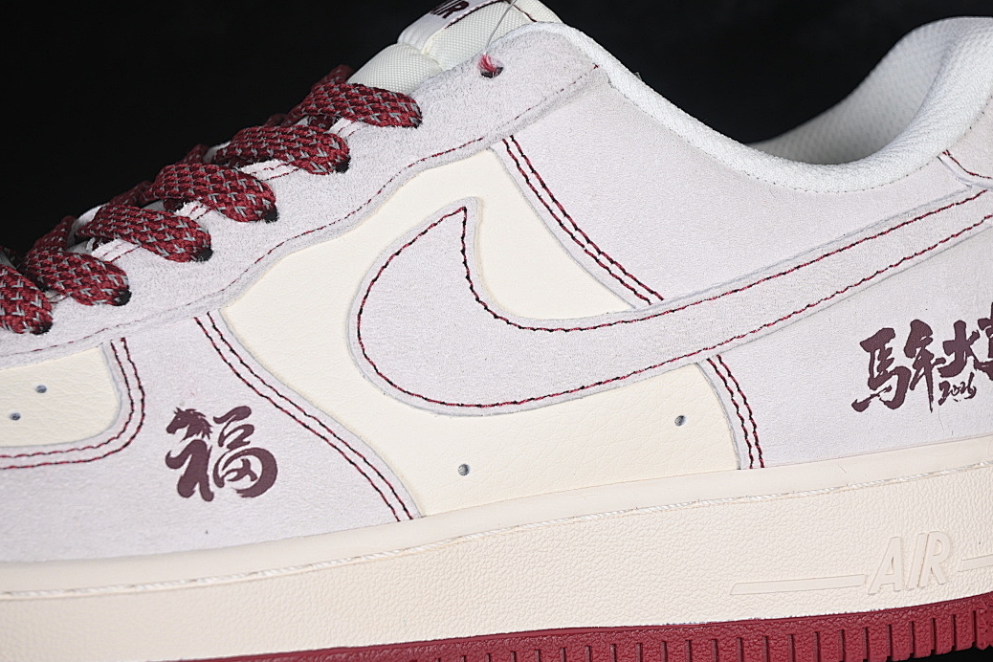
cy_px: 334
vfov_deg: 17.5
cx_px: 514
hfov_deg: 26.0
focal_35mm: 78
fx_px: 2151
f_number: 7.1
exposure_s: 1/80
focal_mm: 50
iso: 160
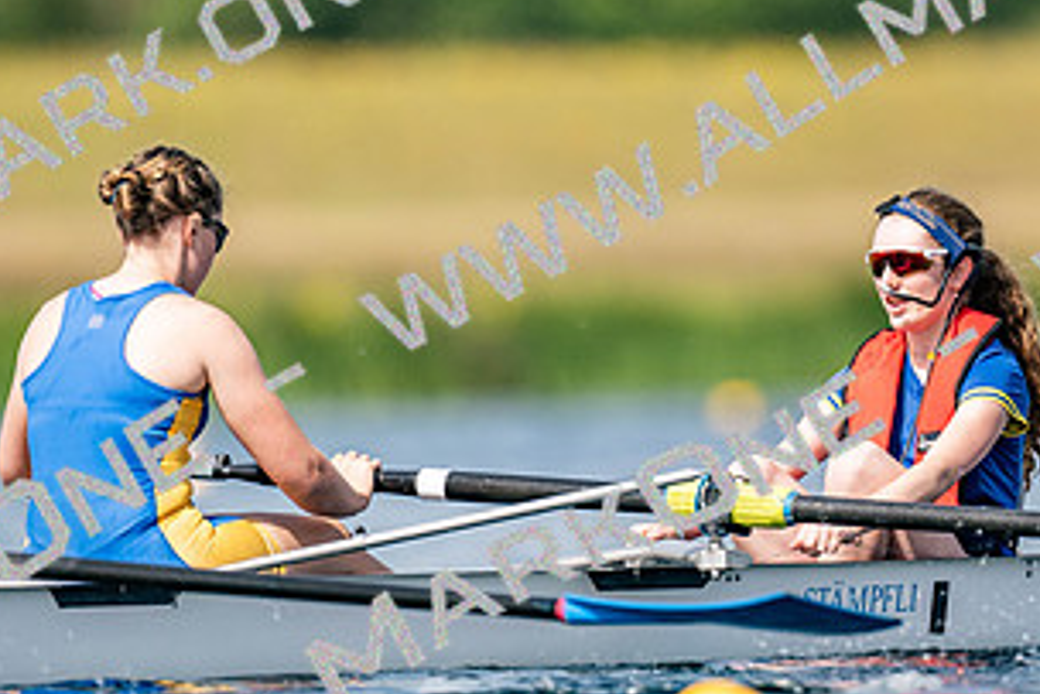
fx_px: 33034
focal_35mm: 1143
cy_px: 361
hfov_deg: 1.8
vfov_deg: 1.2
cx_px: 783
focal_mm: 600
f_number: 4
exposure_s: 1/2500
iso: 140
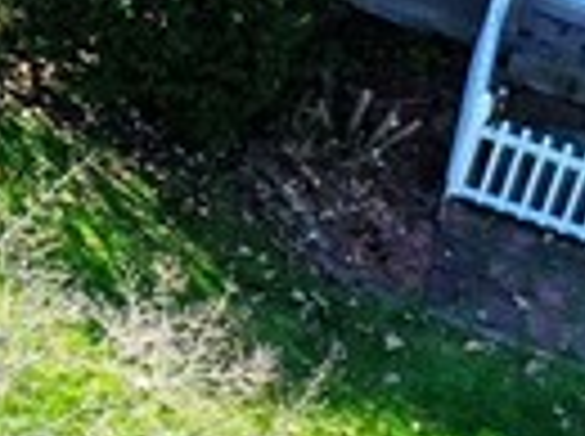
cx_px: -1269
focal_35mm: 225
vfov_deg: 5.8
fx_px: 3795
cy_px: -1155
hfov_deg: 7.5
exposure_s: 1/200
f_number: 4.5
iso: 100
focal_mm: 10.26
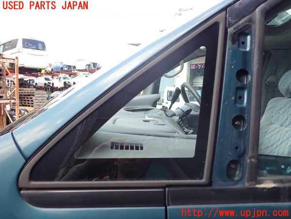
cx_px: 146
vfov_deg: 46.8
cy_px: 110
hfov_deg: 60.0
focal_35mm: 30
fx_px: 252
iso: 100
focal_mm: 5.4
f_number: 2.3
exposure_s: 1/200
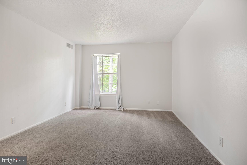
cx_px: 124
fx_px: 110
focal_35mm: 16
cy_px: 82
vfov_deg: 73.7
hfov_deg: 96.7
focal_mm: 16
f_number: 7.1
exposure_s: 1/1.67
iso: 200
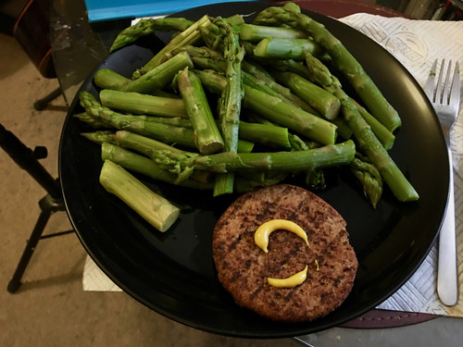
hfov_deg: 61.7
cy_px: 174
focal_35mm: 29
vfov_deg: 48.2
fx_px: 388
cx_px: 232
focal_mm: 4.15
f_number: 2.2
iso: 100
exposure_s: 1/4
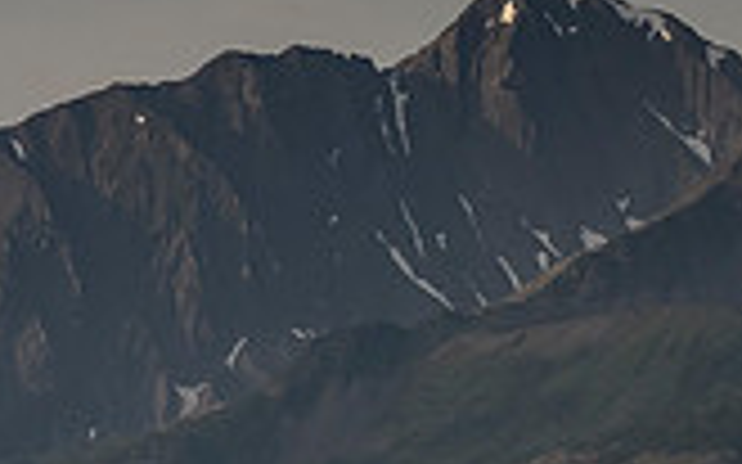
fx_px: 5741
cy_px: 372
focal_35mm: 284
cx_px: 931
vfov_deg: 4.6
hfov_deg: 7.3
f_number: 7.1
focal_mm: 38
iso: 400
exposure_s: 1/160
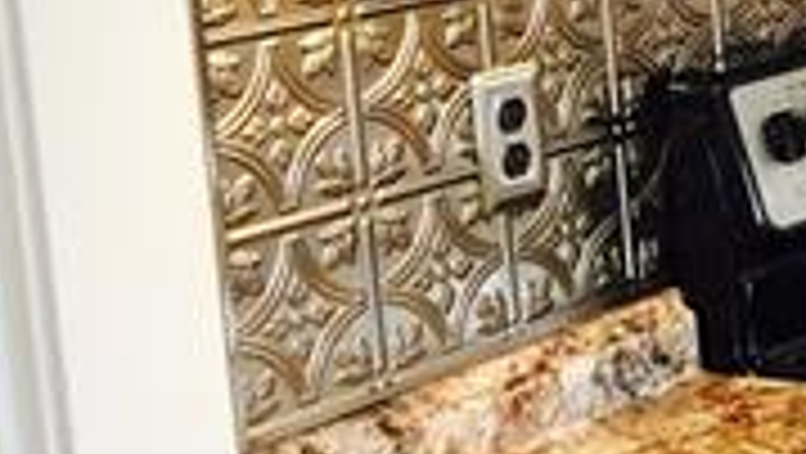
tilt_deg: -6.0
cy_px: -4
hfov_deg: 16.9
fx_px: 2417
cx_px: 1270
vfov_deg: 10.7
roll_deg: +2.7
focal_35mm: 113
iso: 32
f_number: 2.2
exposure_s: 1/15
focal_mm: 4.15
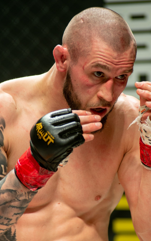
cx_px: 61
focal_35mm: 283
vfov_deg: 7.4
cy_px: 158
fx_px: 1863
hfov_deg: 4.6
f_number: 4
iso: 560
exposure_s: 1/320
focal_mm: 170
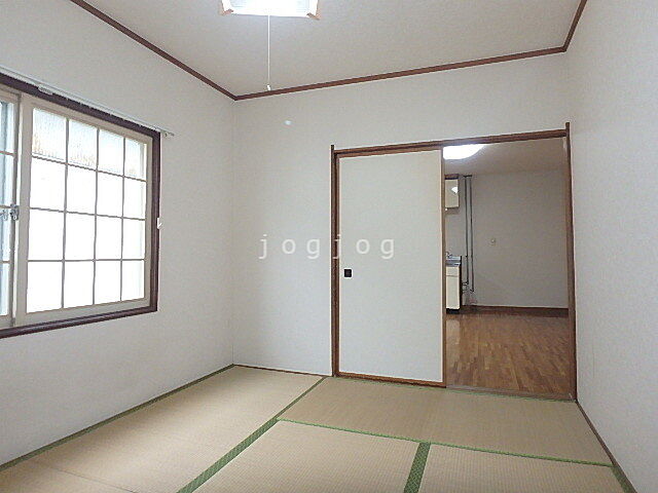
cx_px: 329
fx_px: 399
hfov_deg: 79.0
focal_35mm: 21
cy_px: 246
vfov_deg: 63.4
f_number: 3.5
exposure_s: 1/30
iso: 400
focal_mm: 3.7
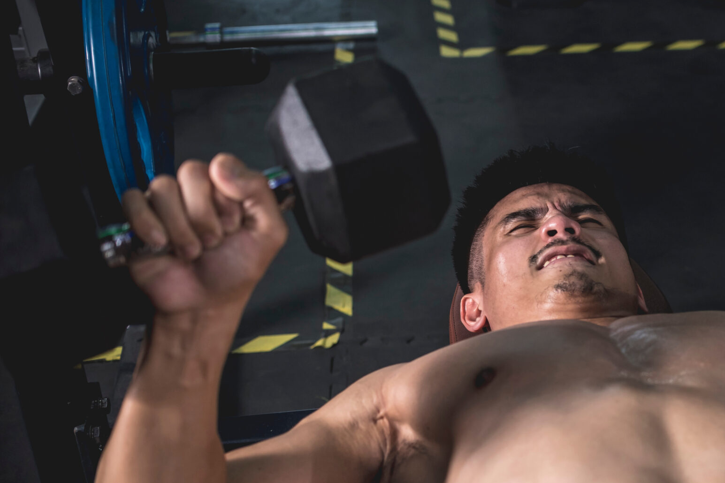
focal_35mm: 58
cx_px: 582
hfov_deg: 33.5
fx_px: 1168
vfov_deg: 23.2
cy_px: 339
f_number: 3.2
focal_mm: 35
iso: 400
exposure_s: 1/160
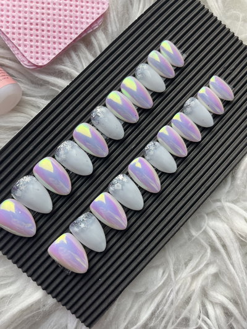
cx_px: 124
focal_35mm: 26
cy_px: 164
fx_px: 247
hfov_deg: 53.1
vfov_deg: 67.3
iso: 40
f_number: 1.6
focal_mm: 5.1
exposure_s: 1/100
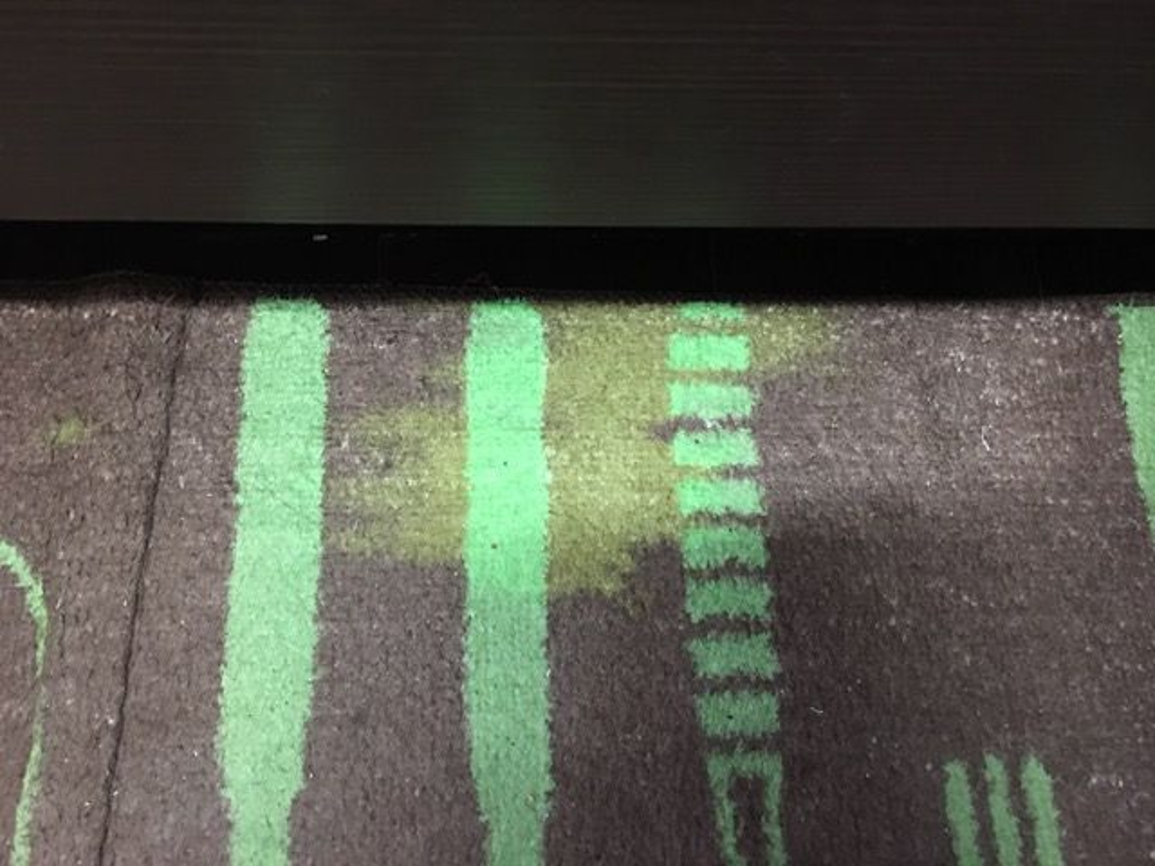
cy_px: 433
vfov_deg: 48.2
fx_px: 968
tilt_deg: -71.6
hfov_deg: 61.7
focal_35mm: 29
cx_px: 578
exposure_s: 1/4
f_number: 2.2
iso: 64
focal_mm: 4.15
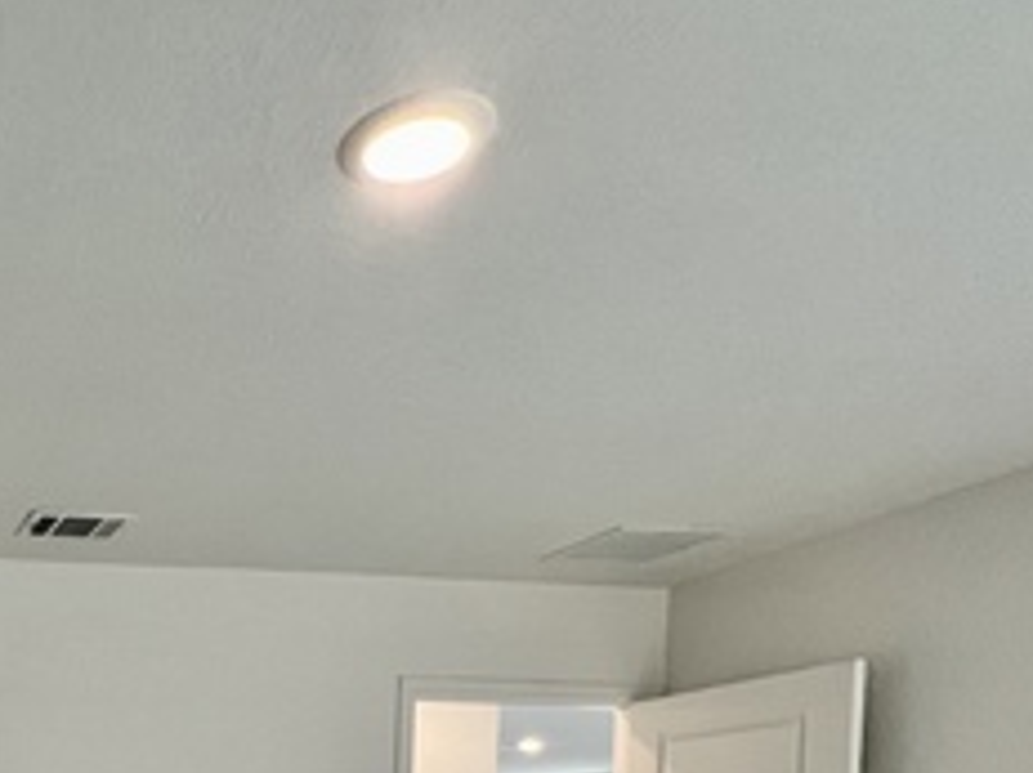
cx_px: -76
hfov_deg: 41.9
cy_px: 943
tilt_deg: -3.3
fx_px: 1074
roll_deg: -0.8
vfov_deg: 32.3
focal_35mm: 36
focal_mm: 1.57
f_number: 1.8
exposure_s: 1/120
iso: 160
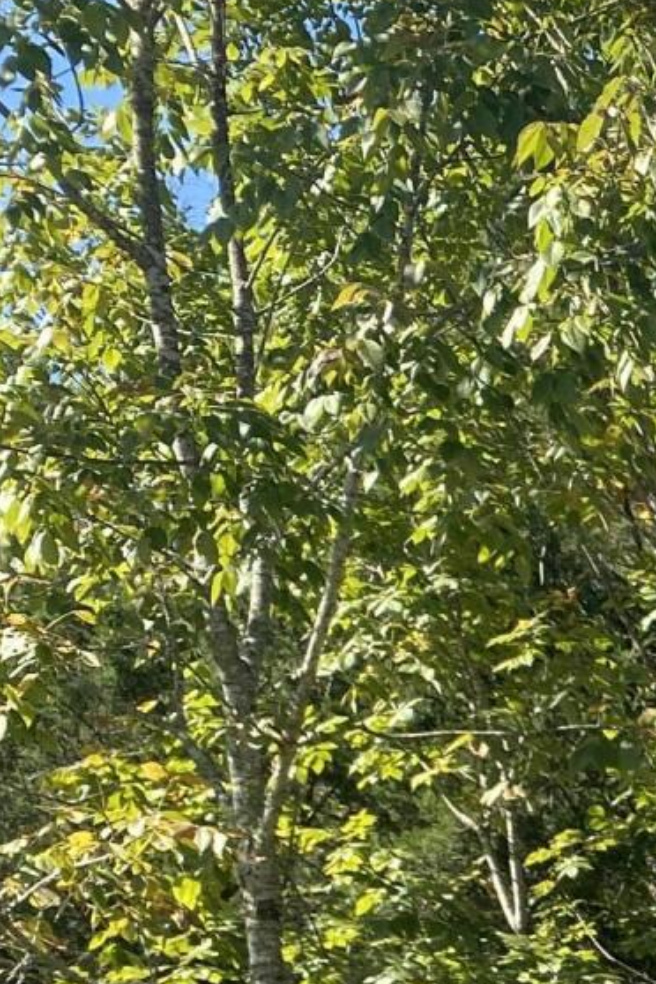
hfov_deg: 12.4
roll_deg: +2.5
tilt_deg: +0.1
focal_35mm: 97
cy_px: 1488
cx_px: 1319
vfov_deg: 18.5
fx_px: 2651
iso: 32
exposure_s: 1/827
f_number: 1.8
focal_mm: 4.25
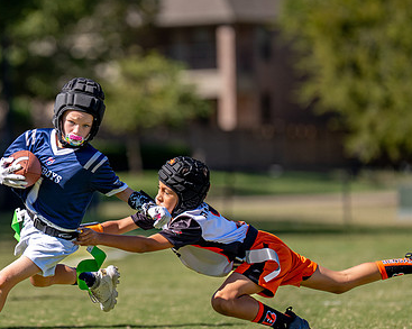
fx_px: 5056
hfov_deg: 4.7
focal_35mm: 415
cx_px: 58
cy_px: 169
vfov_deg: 3.7
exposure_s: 1/2500
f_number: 2.8
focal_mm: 200
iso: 160
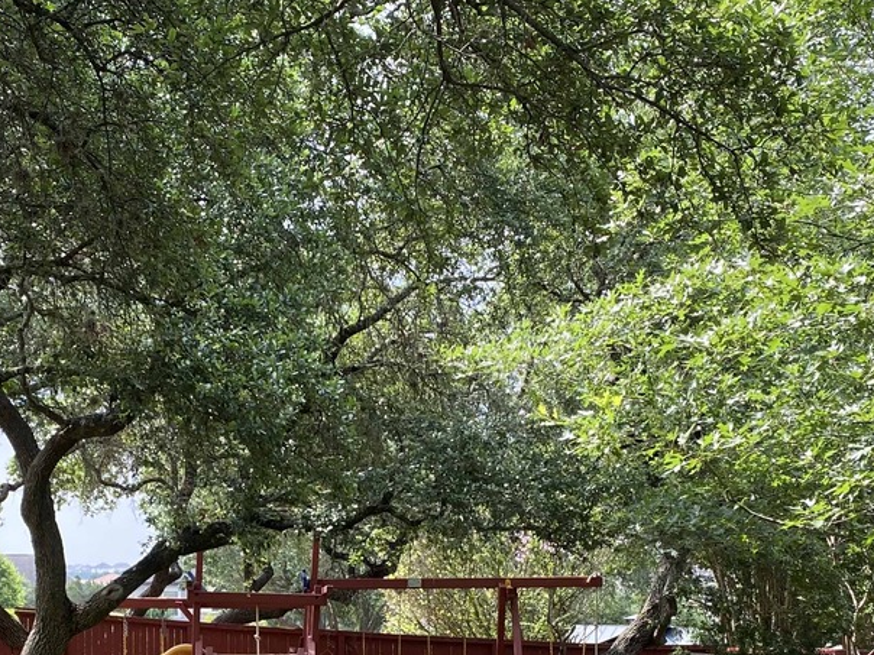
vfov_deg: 22.6
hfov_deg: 31.1
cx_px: 356
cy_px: 677
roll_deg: +0.2
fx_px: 1565
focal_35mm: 62
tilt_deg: -2.8
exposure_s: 1/330
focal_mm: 4.25
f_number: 1.8
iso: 32
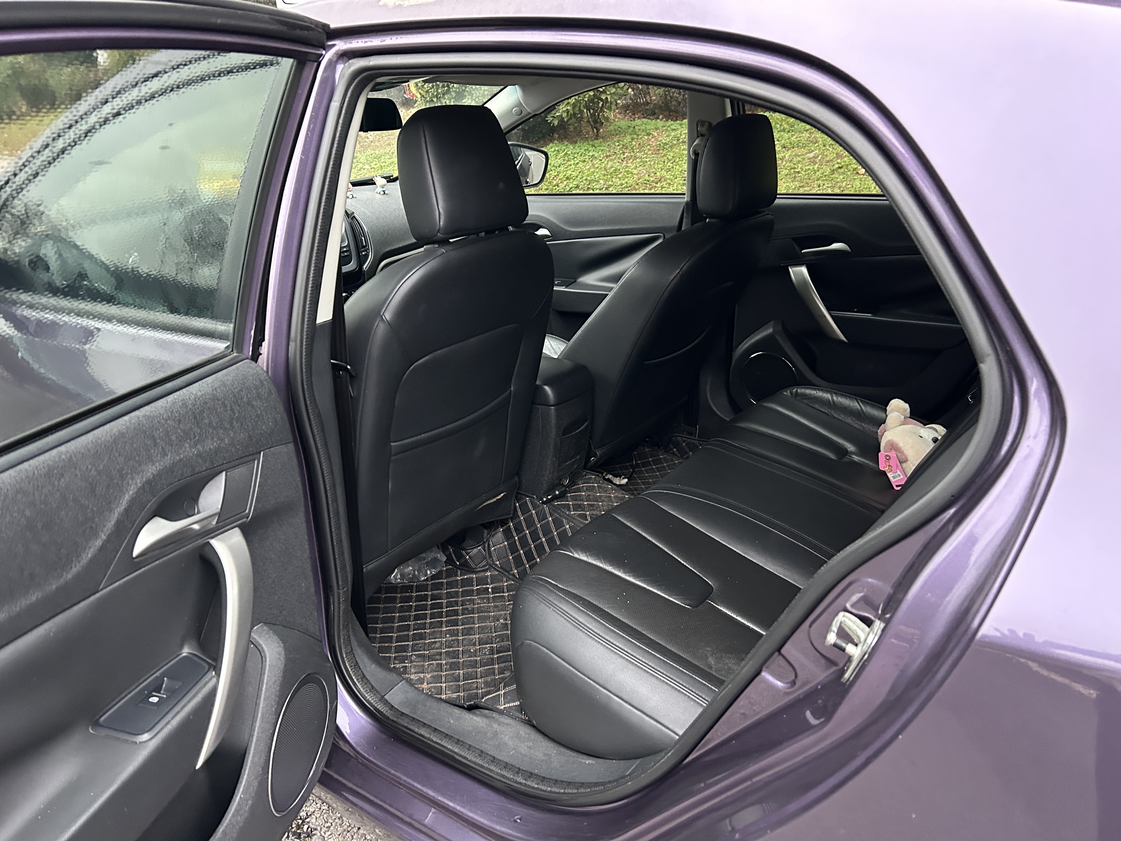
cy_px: 420
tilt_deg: -20.8
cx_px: 560
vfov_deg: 53.1
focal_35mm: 26
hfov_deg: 67.3
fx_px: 842
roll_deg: +3.0
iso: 500
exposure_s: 1/42
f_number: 1.5
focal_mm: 5.7
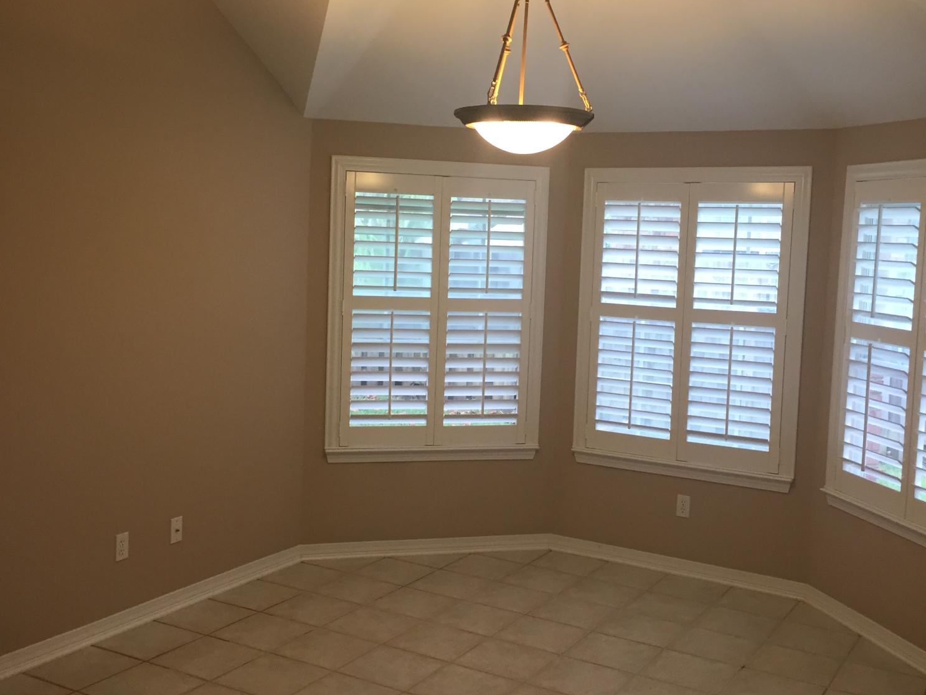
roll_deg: -1.8
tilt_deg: -4.2
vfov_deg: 36.8
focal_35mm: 39
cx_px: 462
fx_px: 1043
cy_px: 322
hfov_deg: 47.9
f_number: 2.2
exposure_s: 1/30
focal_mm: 4.15
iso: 40
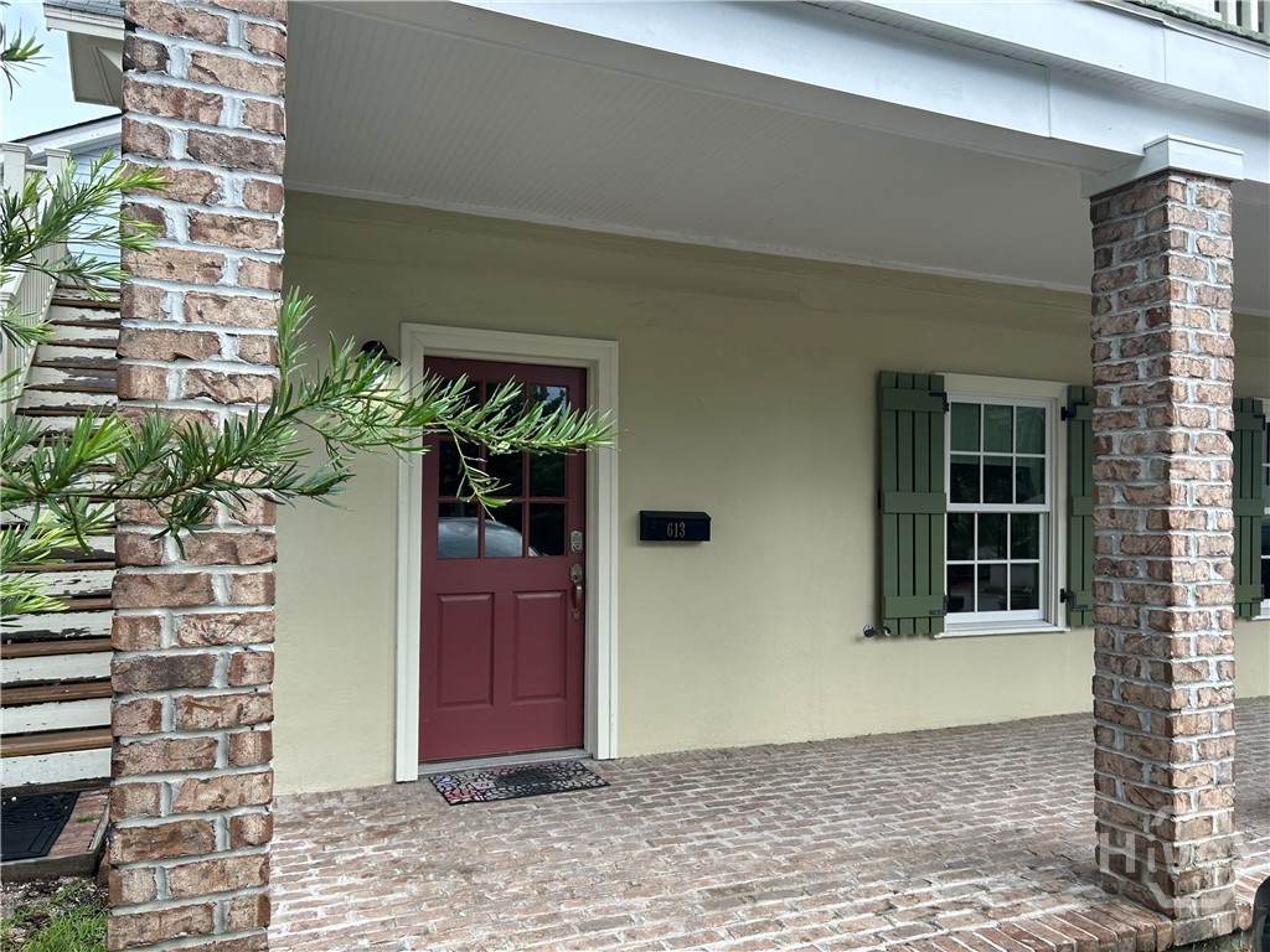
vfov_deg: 53.1
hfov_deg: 67.3
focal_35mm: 26
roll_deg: -0.3
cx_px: 635
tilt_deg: +1.4
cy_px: 476
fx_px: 954
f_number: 1.5
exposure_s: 1/265
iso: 40
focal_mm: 5.7
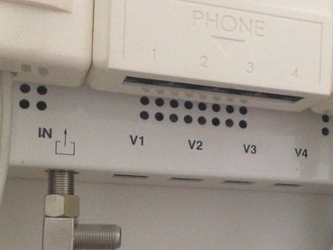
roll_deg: -3.2
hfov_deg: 28.2
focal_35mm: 67
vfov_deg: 21.4
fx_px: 645
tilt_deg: +4.1
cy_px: 226
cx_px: 275
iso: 320
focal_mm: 4.12
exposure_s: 1/20
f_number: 2.4
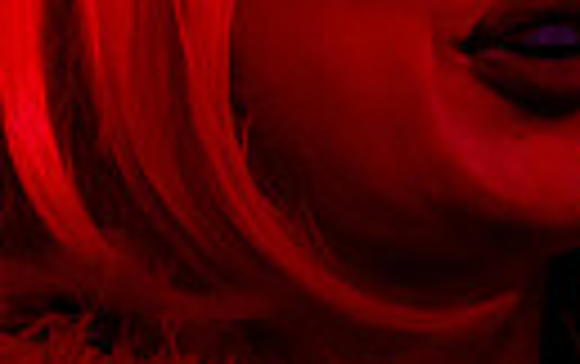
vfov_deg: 2.7
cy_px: 72
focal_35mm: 480
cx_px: 584
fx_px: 7597
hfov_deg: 4.4
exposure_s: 1/100
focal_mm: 105
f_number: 4
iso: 5000
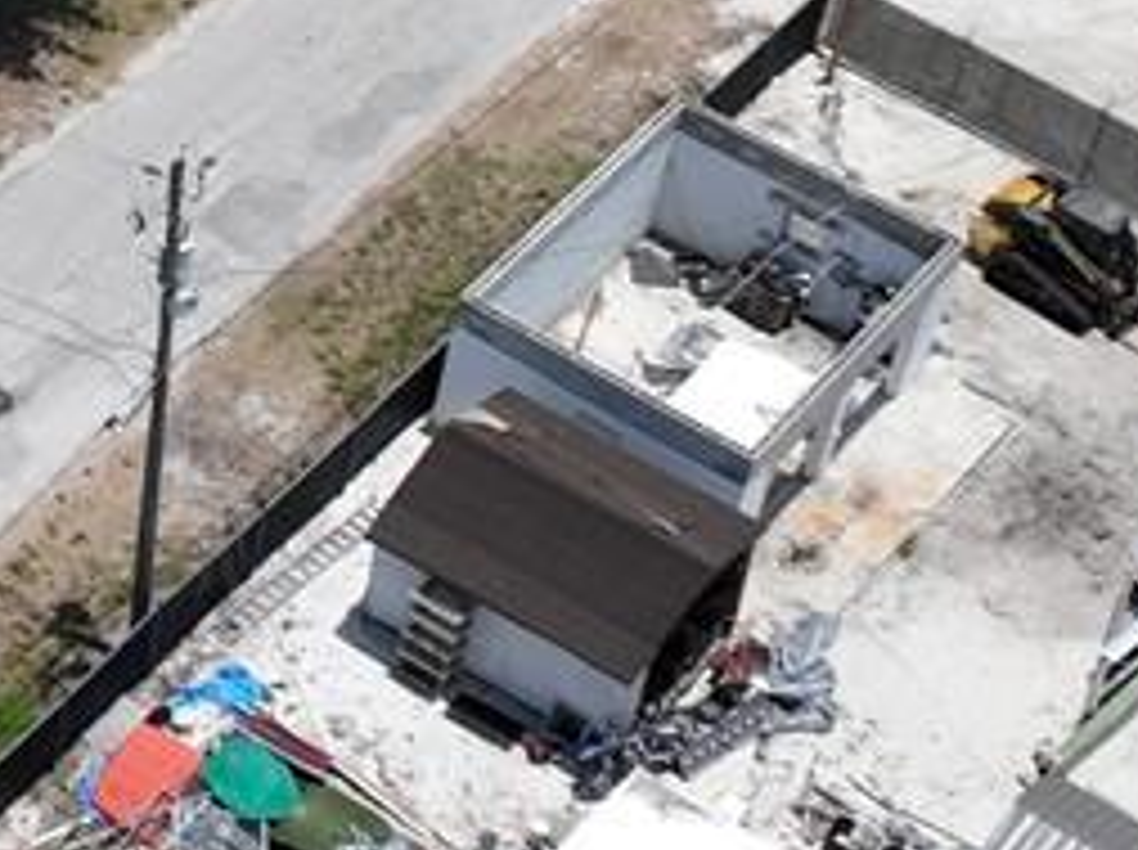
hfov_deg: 12.0
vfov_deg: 9.6
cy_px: -148
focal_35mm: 152
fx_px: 4990
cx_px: -882
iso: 100
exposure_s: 1/2000
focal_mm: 12.29
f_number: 4
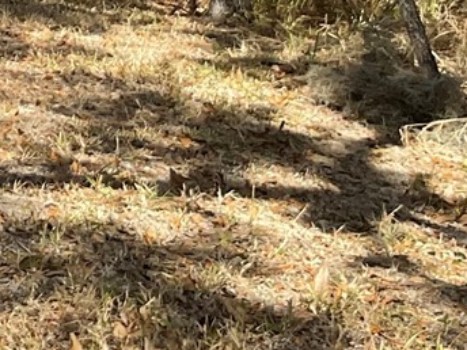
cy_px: -241
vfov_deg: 10.4
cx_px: -350
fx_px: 1821
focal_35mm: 135
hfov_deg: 13.3
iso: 16
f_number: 1.8
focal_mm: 3
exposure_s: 1/719
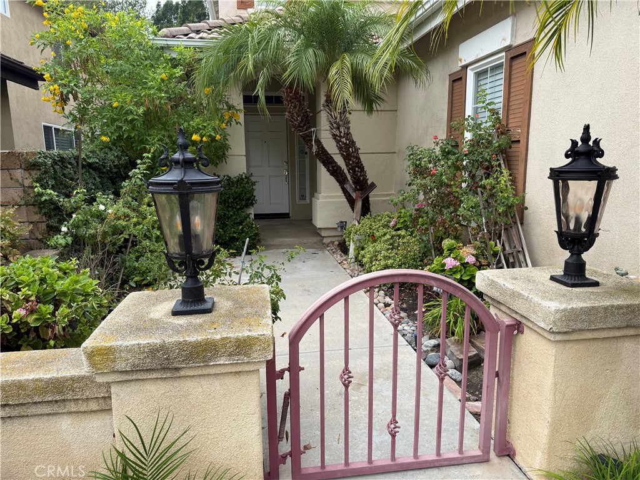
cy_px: 240
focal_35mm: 24
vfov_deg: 56.8
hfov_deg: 71.6
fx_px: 444
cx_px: 320
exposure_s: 1/1122
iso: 80
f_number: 1.78
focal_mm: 6.76
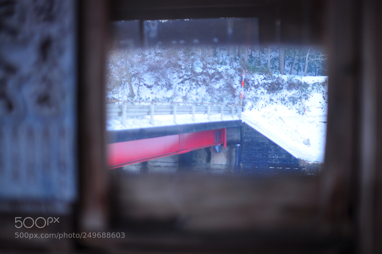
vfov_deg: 29.8
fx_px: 477
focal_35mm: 45
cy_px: 127
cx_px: 191
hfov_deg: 43.6
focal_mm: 30
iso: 200
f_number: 1.4
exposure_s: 1/160
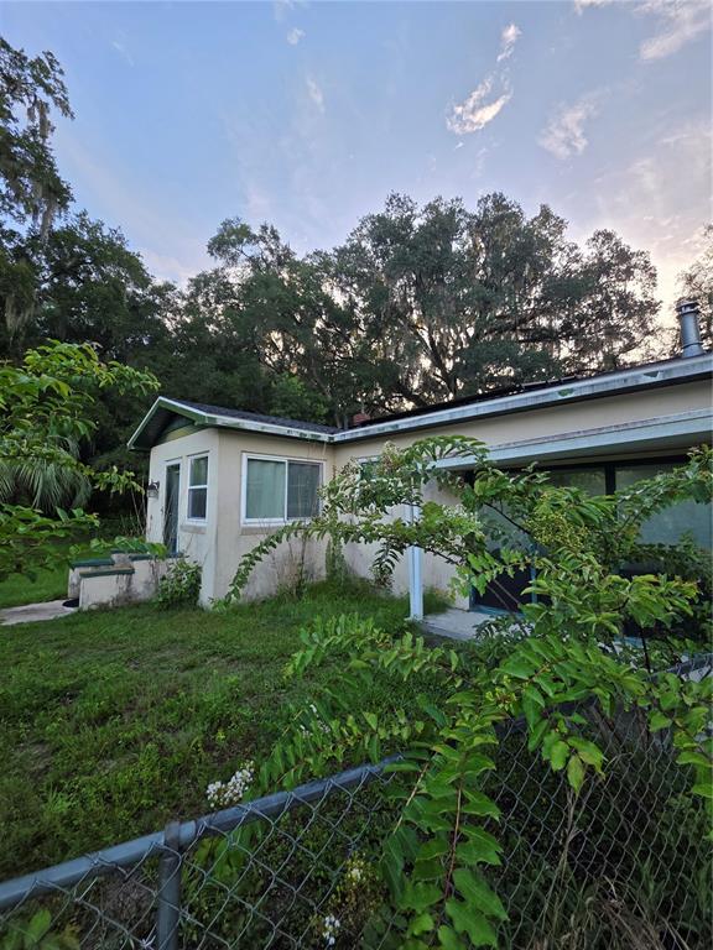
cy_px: 475
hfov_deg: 89.9
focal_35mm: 13
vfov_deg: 106.2
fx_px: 357
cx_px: 356
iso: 32
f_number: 1.9
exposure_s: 1/120
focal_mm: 2.2
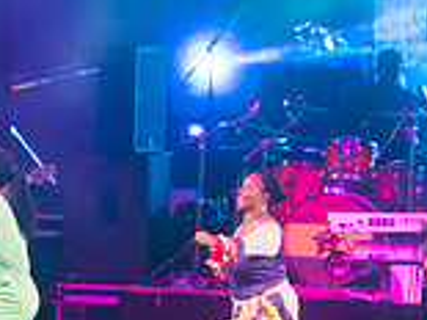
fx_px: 9750
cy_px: 132
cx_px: 25
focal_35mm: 791
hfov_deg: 2.5
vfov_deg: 1.9
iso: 3200
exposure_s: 1/200
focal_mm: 220
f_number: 5.6
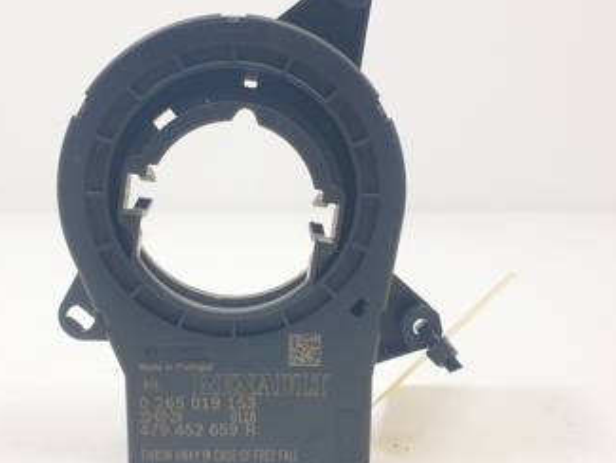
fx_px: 570
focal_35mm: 32
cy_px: 220
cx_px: 279
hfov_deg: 56.7
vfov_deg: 44.2
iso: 50
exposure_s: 1/250
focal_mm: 4.3
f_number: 2.4
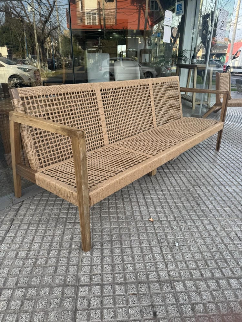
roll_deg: -0.3
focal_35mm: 24
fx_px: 224
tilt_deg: -22.9
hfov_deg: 56.8
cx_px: 121
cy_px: 161
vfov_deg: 71.6
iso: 80
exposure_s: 1/368
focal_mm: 6.76
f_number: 1.78
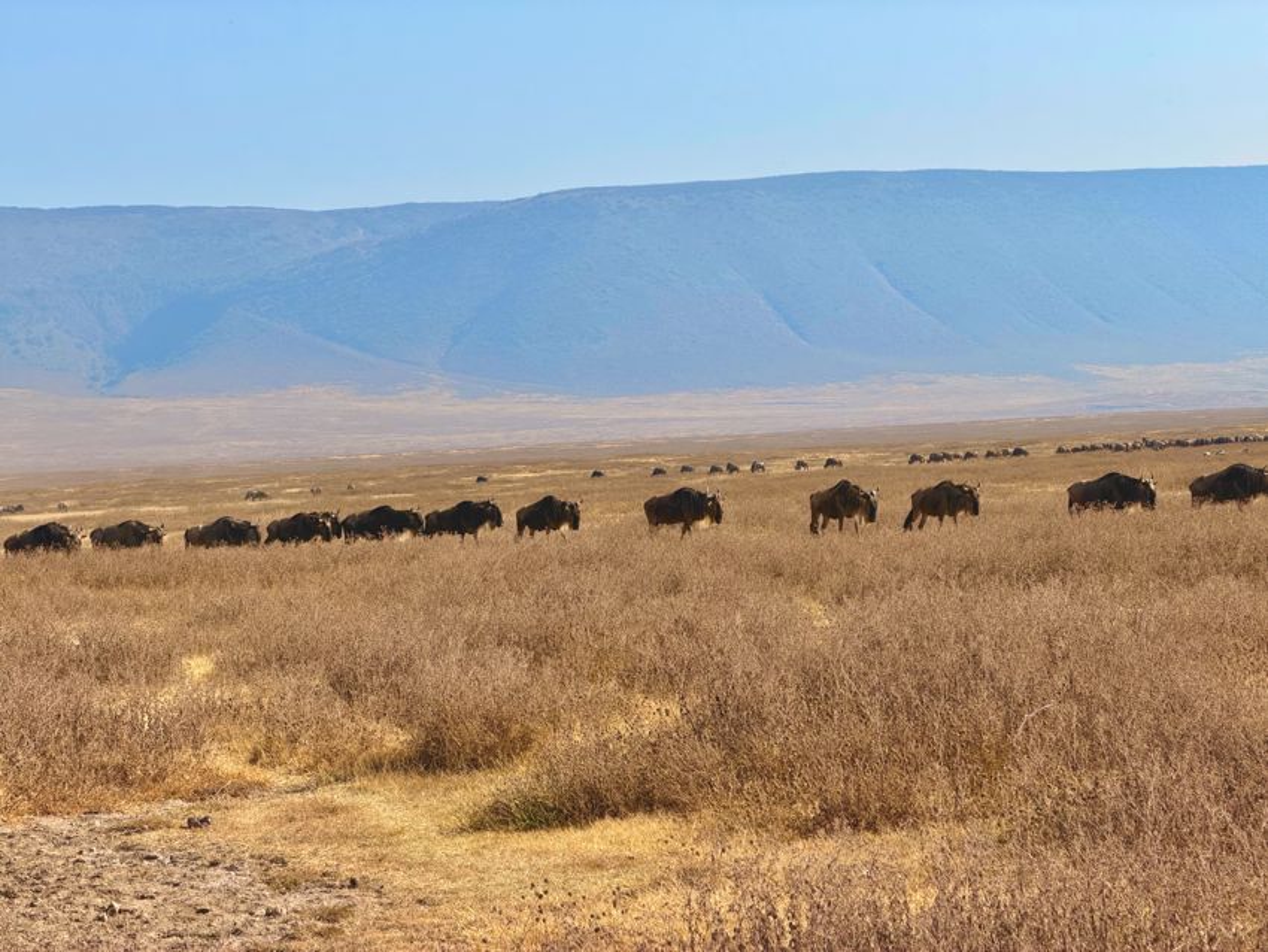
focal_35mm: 100
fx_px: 3664
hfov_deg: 19.6
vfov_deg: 14.8
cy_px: 476
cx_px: 634
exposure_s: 1/638
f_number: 2.8
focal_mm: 16.89
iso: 25
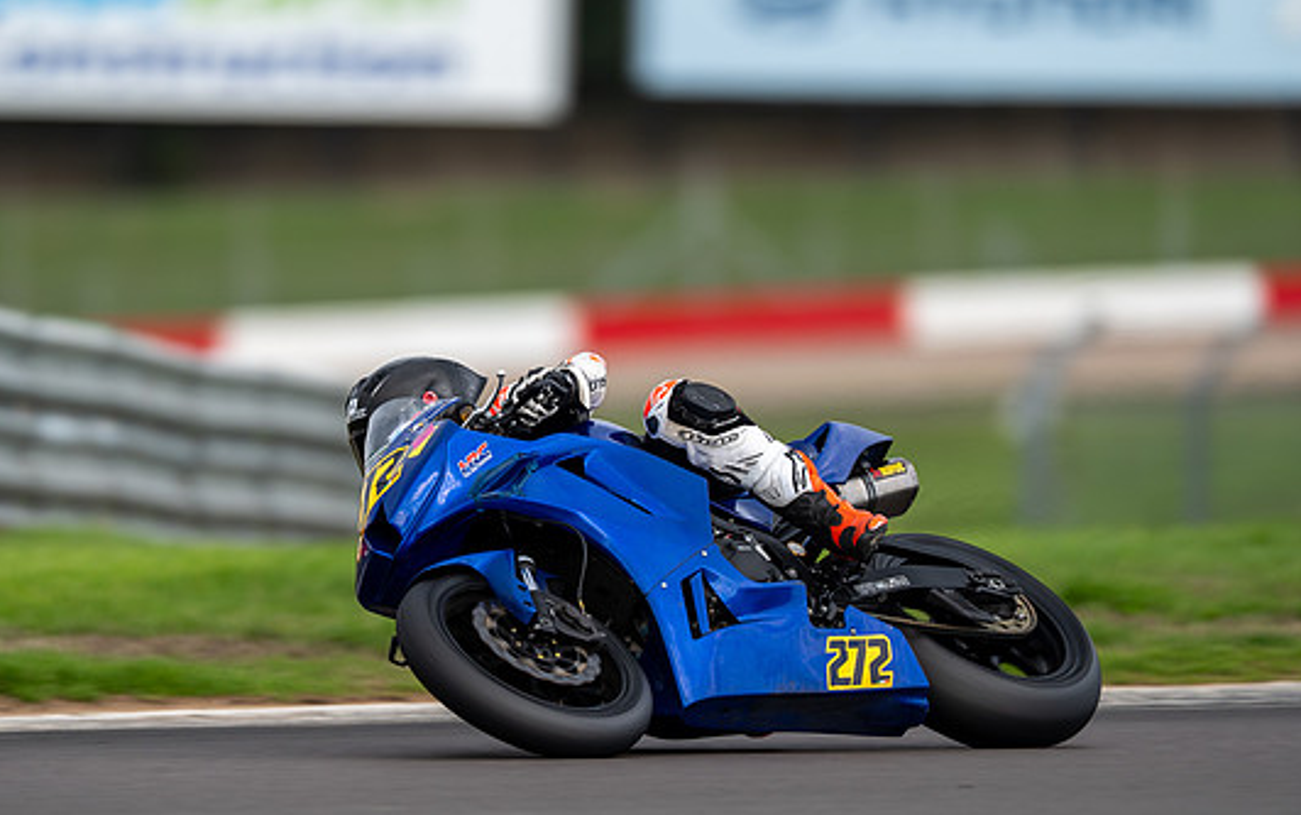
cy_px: 447
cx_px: 576
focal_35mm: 750
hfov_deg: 2.8
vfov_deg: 1.8
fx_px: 26604
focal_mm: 600
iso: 125
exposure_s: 1/500
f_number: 4
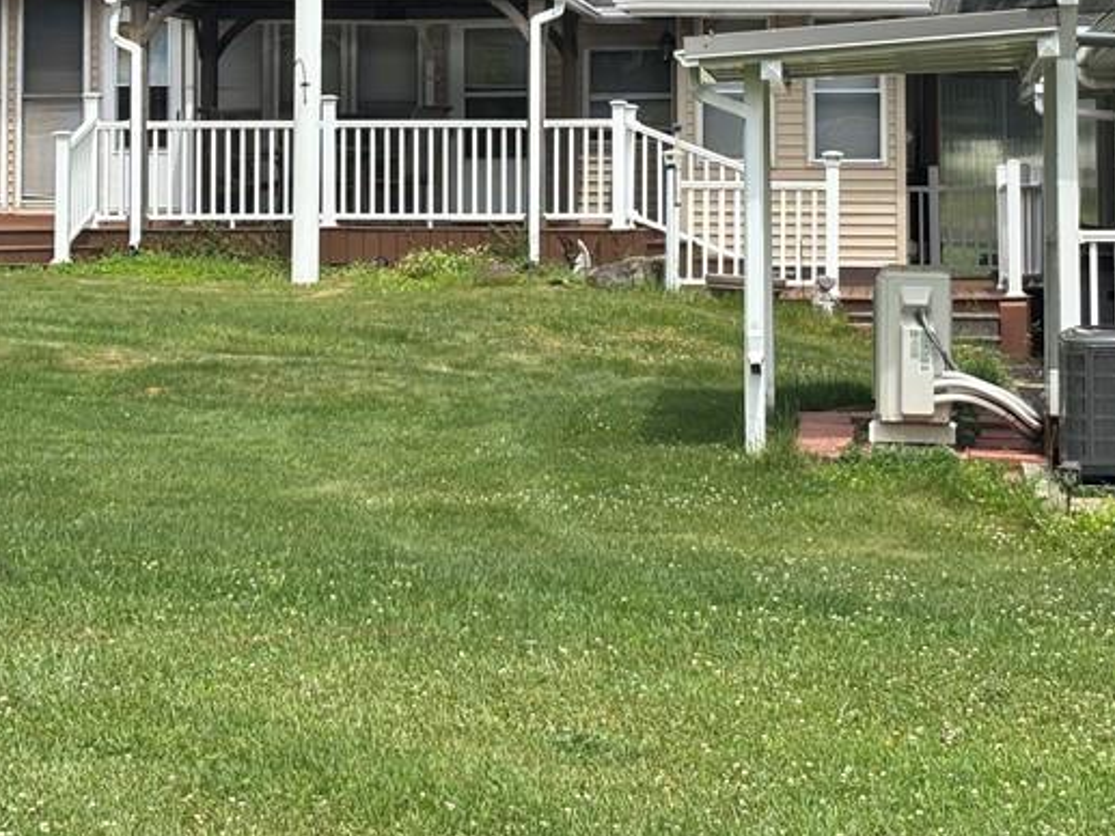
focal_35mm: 103
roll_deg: -0.1
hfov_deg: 19.1
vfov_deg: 14.2
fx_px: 3318
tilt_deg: +2.3
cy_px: 84
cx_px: 561
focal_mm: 5.96
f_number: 1.6
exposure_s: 1/1876
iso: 32
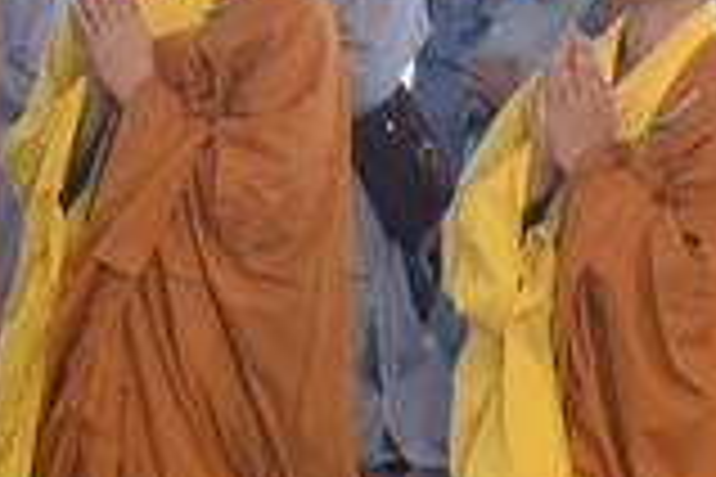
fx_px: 5708
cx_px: -149
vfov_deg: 4.8
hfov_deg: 7.1
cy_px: 333
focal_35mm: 287
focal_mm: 70
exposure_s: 1/125
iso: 800
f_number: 4
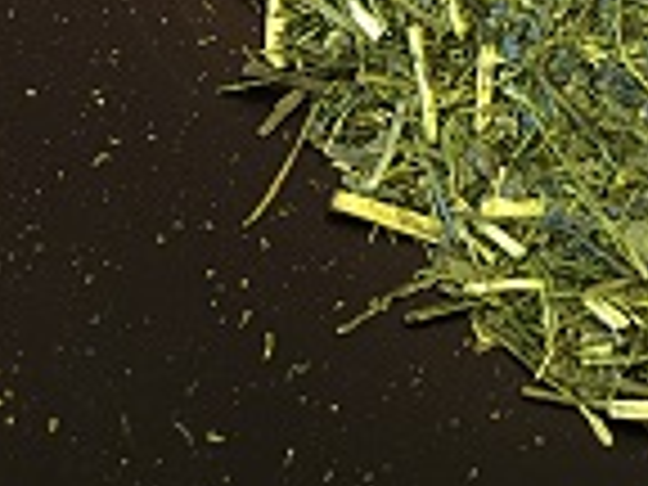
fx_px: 1966
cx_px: 724
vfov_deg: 12.9
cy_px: -356
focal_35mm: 105
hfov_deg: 18.0
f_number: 2.2
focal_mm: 4.15
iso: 125
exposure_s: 1/30
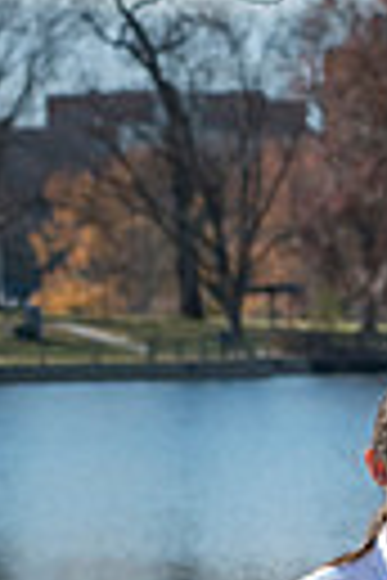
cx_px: 621
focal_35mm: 301
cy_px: 994
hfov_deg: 4.5
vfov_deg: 6.7
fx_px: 4853
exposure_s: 1/800
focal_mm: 86
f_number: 7.1
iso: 400
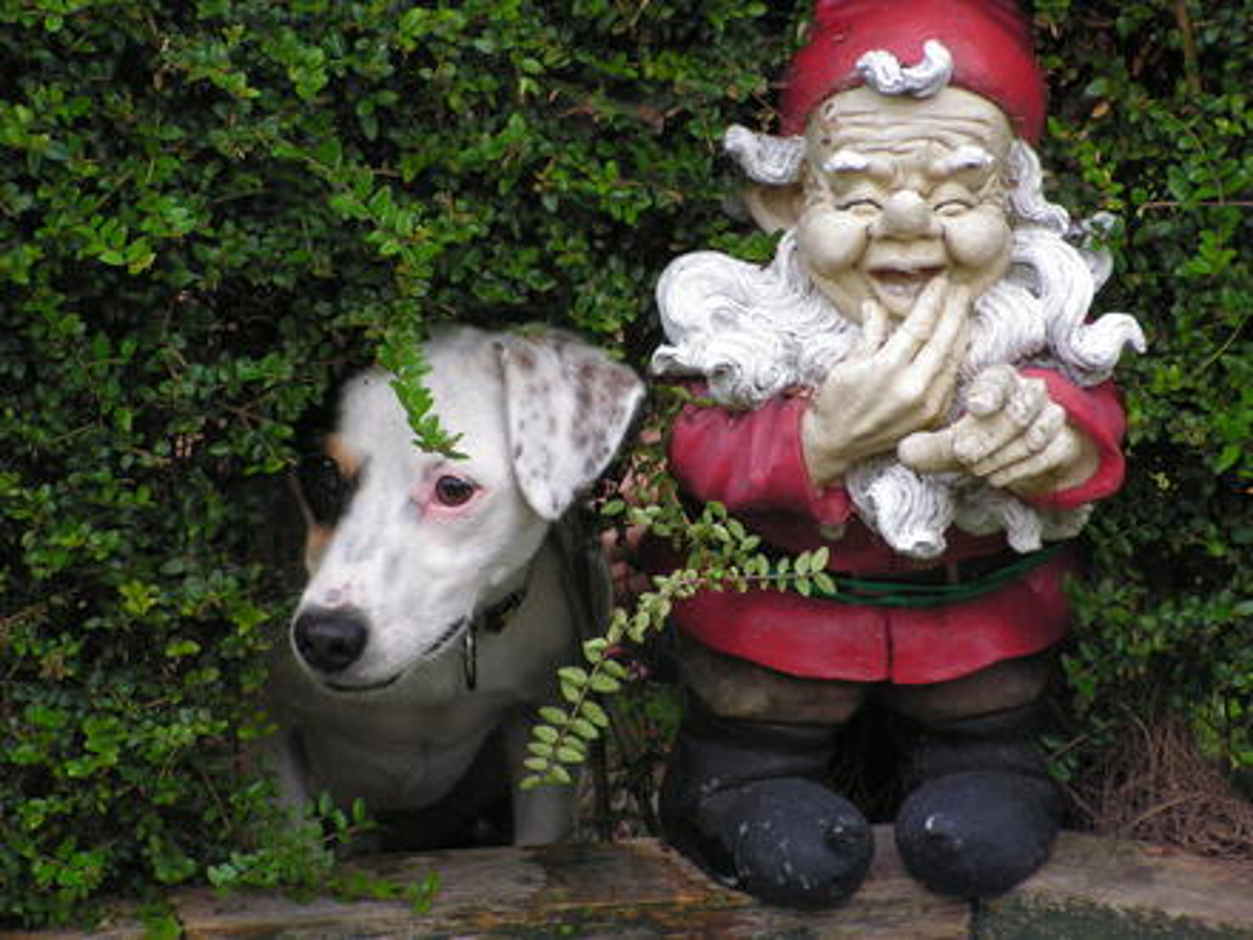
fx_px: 6009
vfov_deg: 8.9
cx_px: 626
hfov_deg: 11.9
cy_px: 470
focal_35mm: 166
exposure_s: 1/125
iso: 125
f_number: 3.4
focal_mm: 27.8
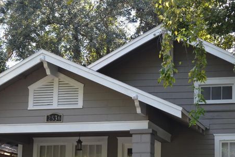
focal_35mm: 88
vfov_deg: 15.4
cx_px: 154
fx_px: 574
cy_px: 121
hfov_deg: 23.0
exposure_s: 1/125
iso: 220
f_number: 5.6
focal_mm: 26
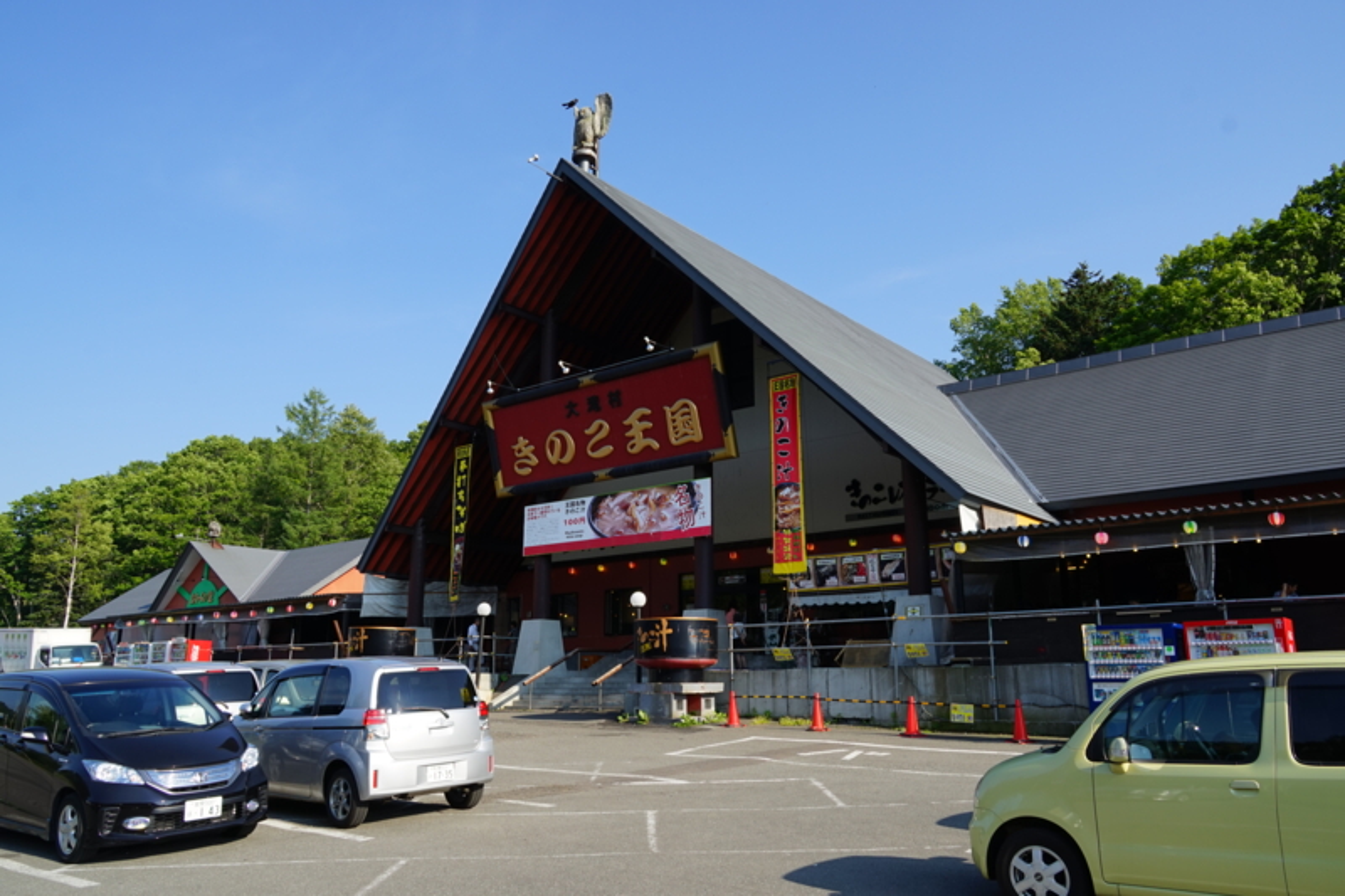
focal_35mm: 27
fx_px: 1008
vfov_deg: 47.9
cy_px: 448
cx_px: 672
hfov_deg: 67.4
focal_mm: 18
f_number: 13
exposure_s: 1/80
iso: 100
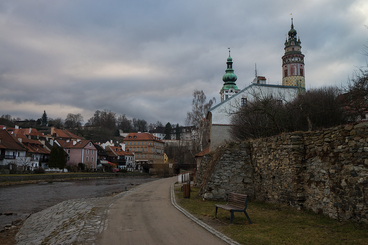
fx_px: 358
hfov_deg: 54.4
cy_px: 122
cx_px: 184
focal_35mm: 35
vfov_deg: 37.9
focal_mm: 35
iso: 250
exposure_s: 1/30
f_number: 13
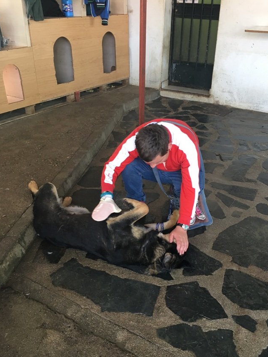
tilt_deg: -29.7
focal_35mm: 33
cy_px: 202
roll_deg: -3.1
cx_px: 148
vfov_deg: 55.2
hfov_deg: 42.9
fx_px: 341
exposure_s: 1/33
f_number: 2.2
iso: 50
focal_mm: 4.15
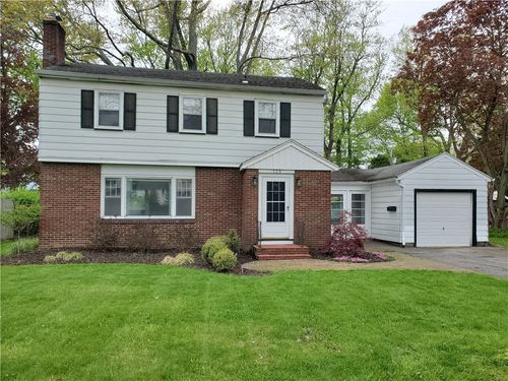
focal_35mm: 26
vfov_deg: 53.1
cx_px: 254
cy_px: 190
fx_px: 382
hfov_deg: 67.3
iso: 50
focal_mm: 4.3
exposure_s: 1/273
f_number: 2.4
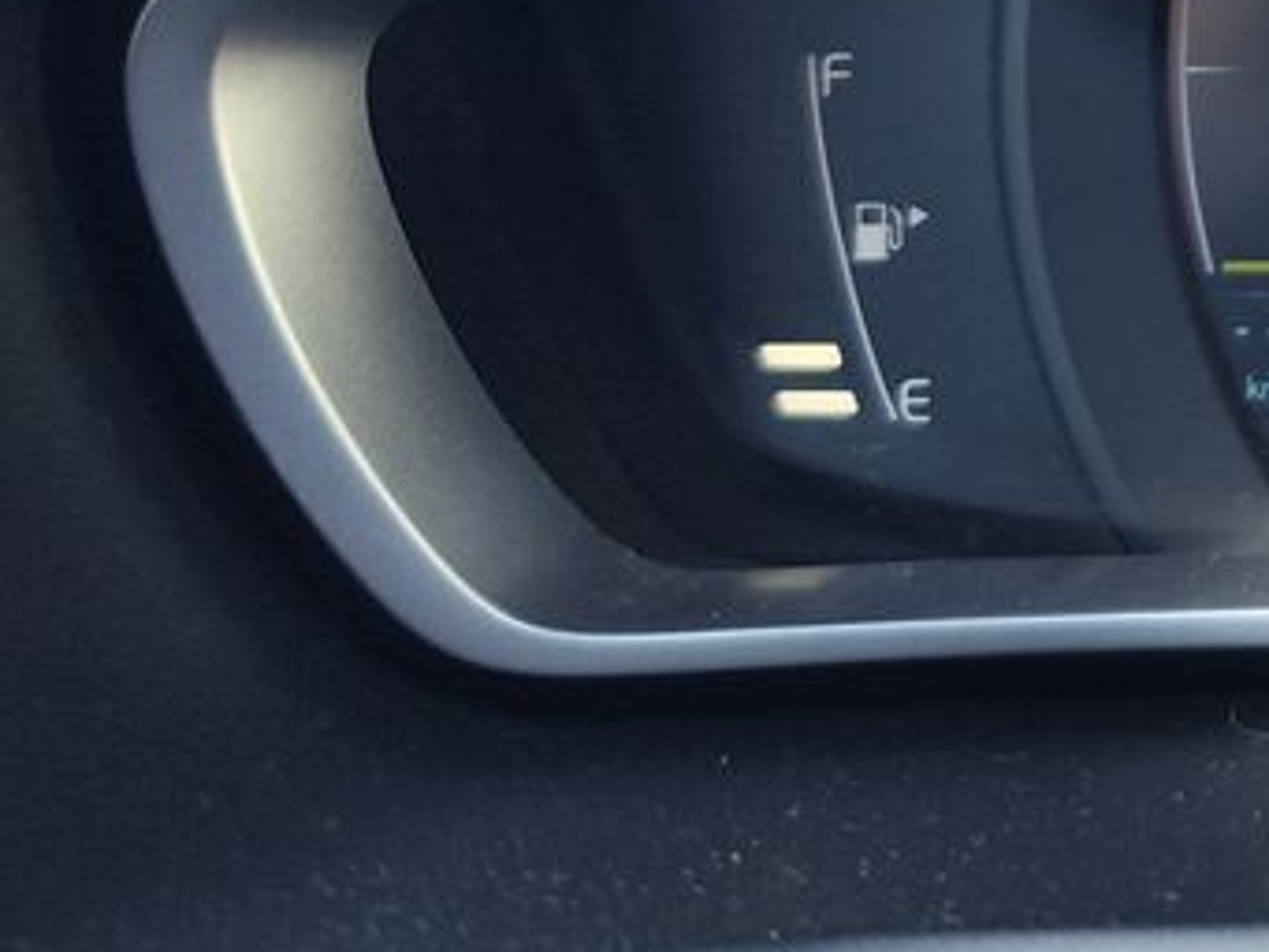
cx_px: 1809
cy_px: -283
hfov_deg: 21.0
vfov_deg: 17.1
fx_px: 2970
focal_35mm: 81
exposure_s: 1/112
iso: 50
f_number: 1.69
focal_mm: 7.01
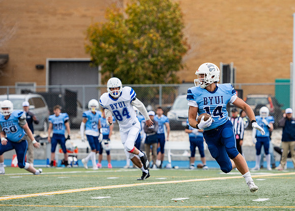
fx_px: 1878
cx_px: 185
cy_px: 70
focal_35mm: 224
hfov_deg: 9.0
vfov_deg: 6.4
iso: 125
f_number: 2.8
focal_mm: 155
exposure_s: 1/1000
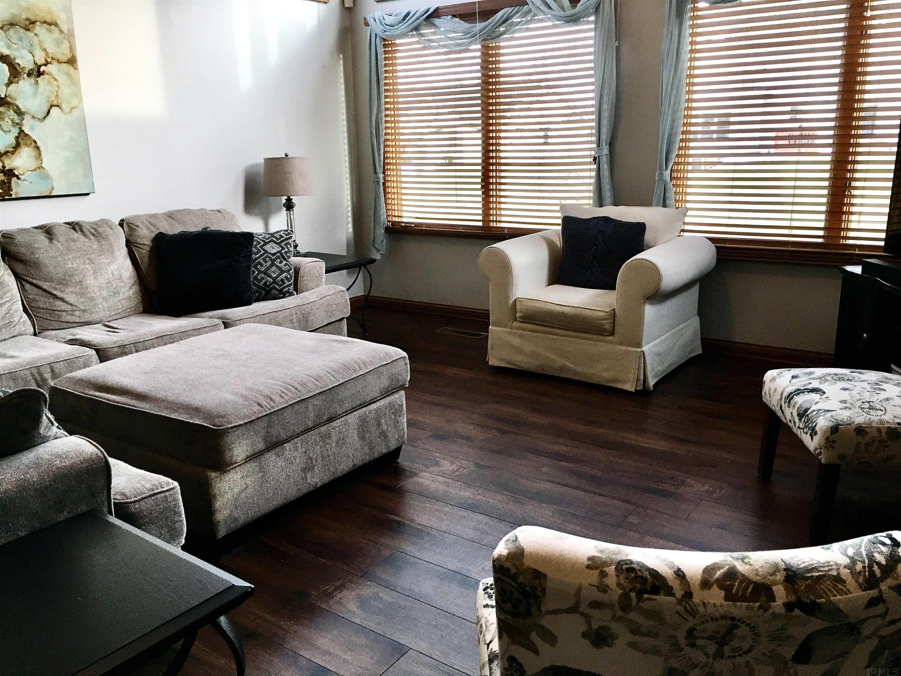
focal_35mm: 29
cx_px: 450
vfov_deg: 48.2
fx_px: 755
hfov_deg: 61.7
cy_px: 338
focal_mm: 4.15
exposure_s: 1/30
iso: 40
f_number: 2.2
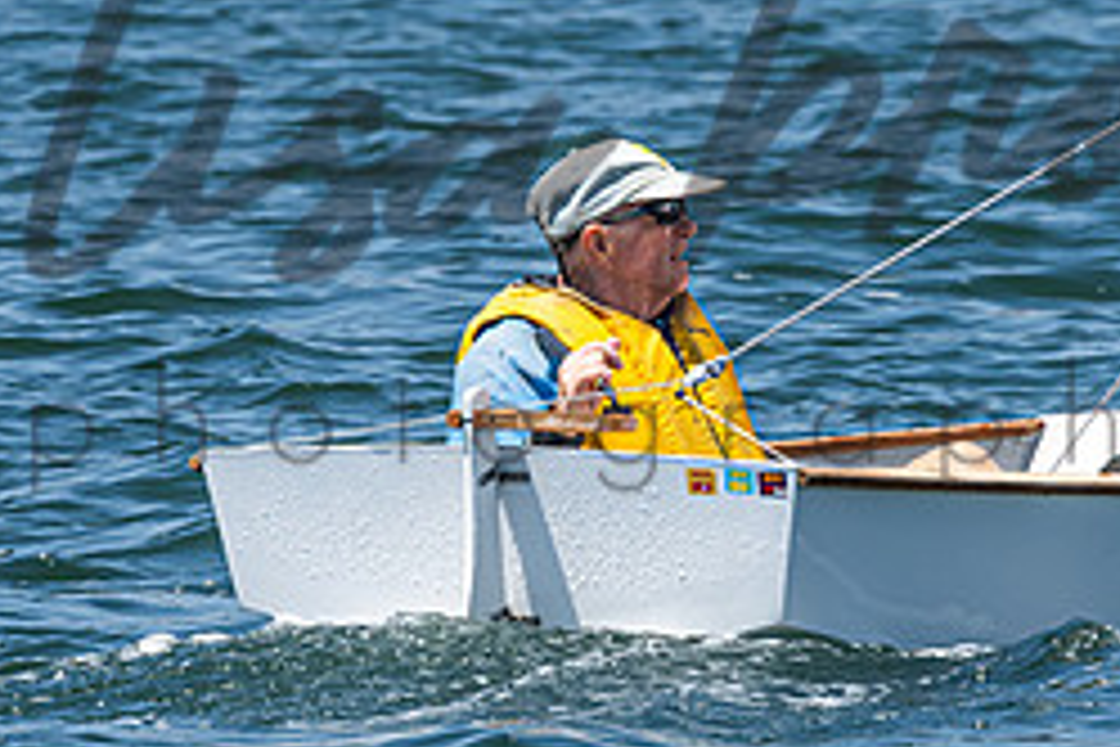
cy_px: 273
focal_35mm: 1220
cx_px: 743
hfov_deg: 1.7
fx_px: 37953
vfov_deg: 1.1
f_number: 11
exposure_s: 1/640
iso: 400
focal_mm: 400
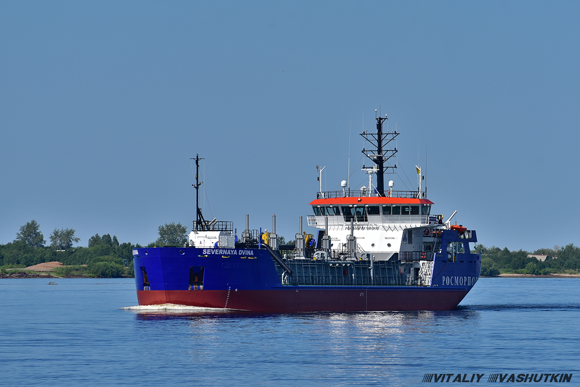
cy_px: 194
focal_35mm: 271
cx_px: 290
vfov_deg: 5.1
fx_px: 4367
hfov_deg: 7.6
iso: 200
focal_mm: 270
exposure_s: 1/2500
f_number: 7.1
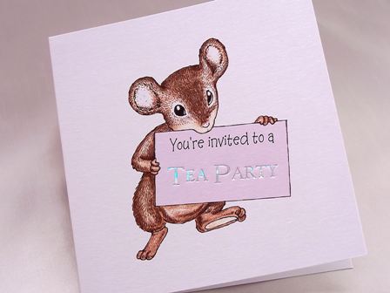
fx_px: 845
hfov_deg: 26.0
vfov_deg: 19.6
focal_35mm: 75
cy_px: 146
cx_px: 195
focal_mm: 12.4
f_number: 3.2
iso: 80
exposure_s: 1/80
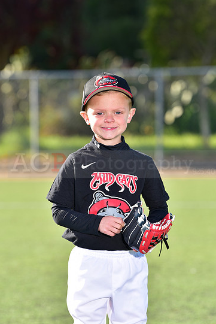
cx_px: 115
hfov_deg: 7.1
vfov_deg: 10.7
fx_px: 1736
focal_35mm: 193
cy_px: 159
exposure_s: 1/200
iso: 80
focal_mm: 180
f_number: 5
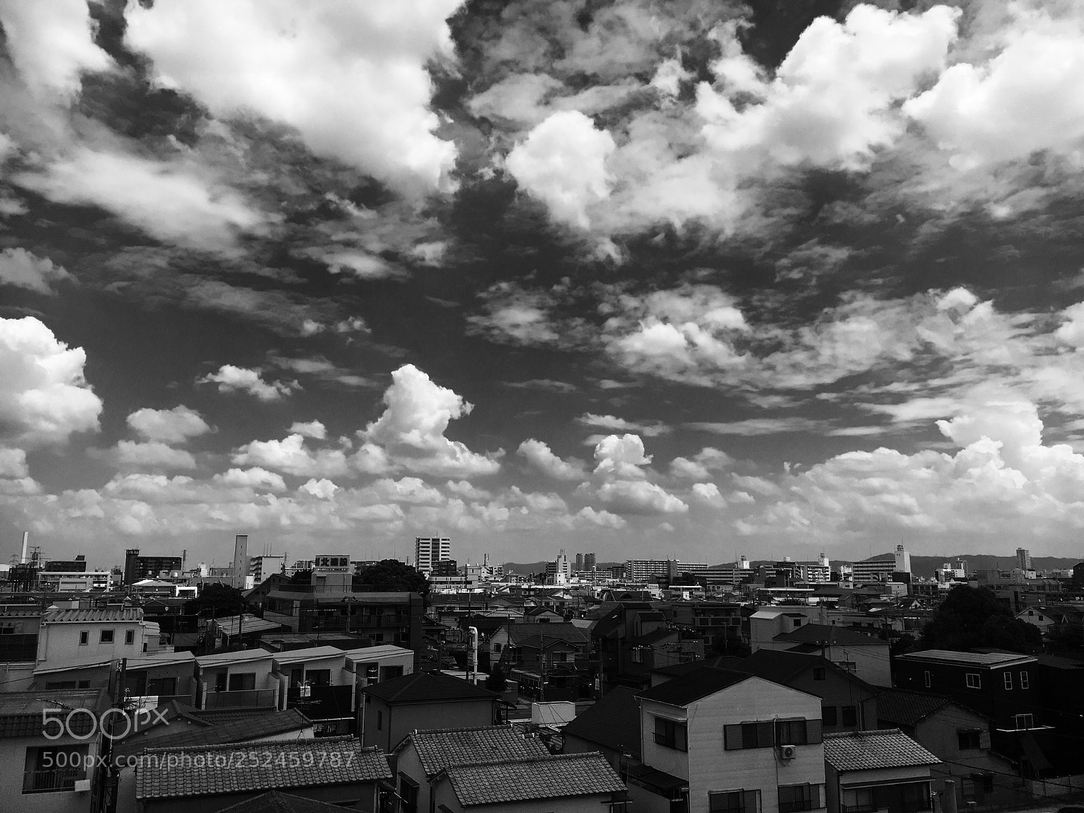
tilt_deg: +11.2
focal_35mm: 29
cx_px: 542
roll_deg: -0.7
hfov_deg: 61.7
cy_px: 406
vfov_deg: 48.2
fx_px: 908
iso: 25
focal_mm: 4.15
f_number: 2.2
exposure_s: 1/3663
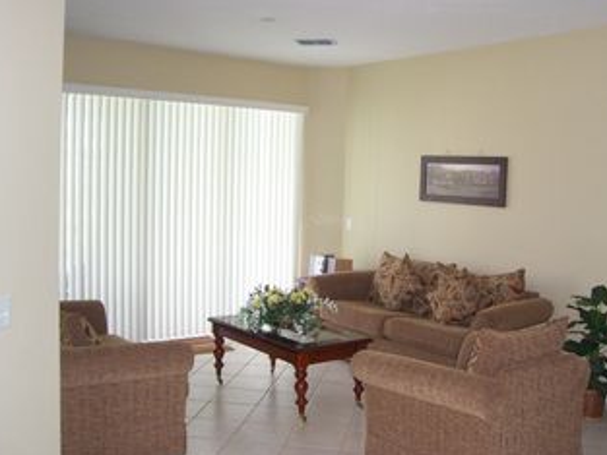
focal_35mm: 40
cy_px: 203
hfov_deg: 46.7
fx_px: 702
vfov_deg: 35.9
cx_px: 337
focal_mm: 5.6
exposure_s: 1/90
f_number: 2.7
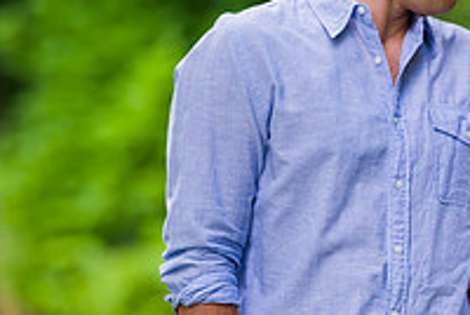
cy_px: 140
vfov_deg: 2.6
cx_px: 416
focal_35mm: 536
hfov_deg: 3.8
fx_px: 7008
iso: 200
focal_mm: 185
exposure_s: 1/400
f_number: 4
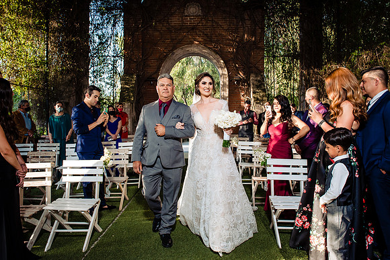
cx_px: 203
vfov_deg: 50.8
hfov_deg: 70.8
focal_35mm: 25
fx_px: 274
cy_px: 130
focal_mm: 24
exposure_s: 1/200
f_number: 7.1
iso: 1000
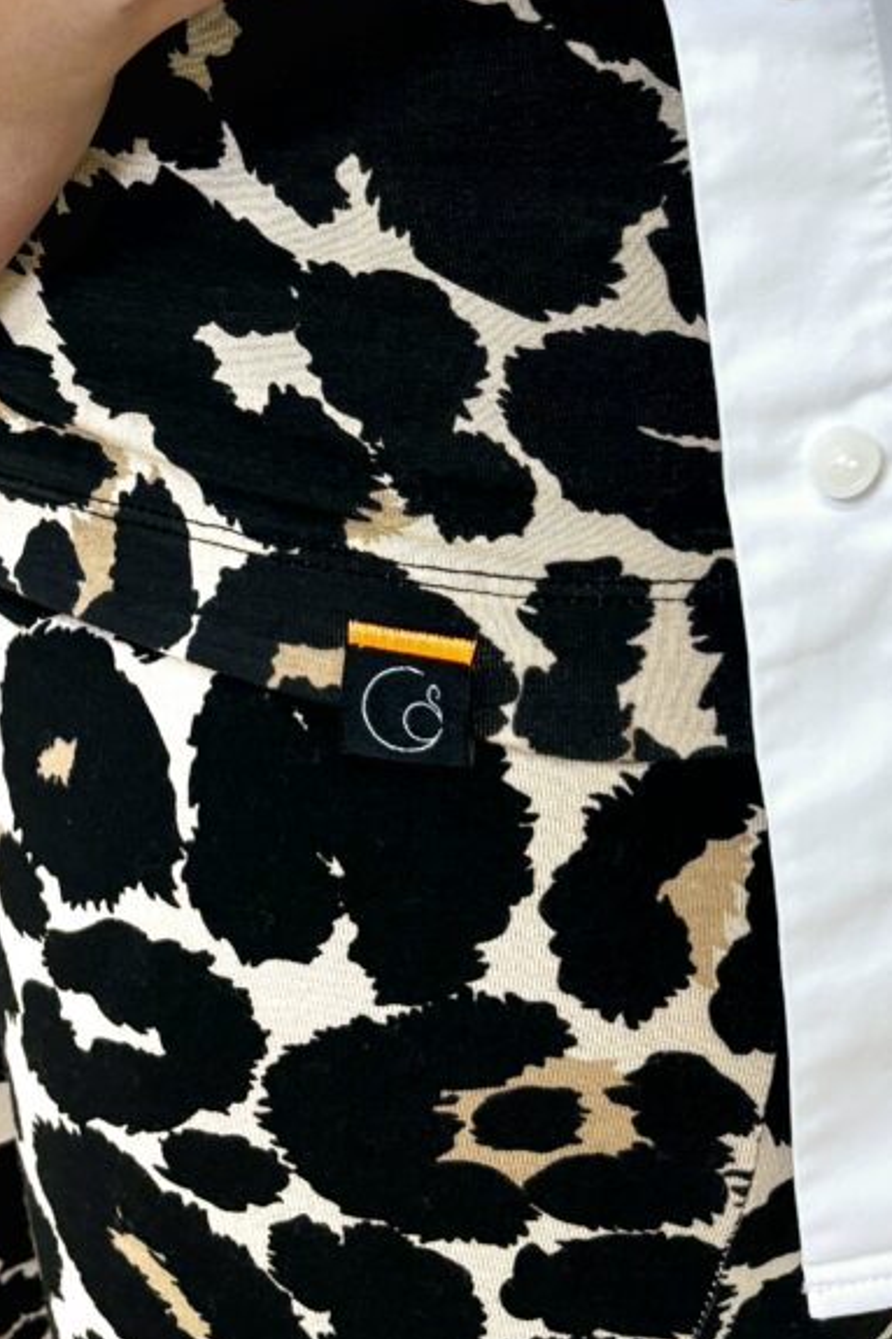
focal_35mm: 69
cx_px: 100
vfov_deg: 26.2
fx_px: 2566
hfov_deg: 19.4
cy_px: -254
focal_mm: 5.96
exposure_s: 1/100
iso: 64
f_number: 1.6
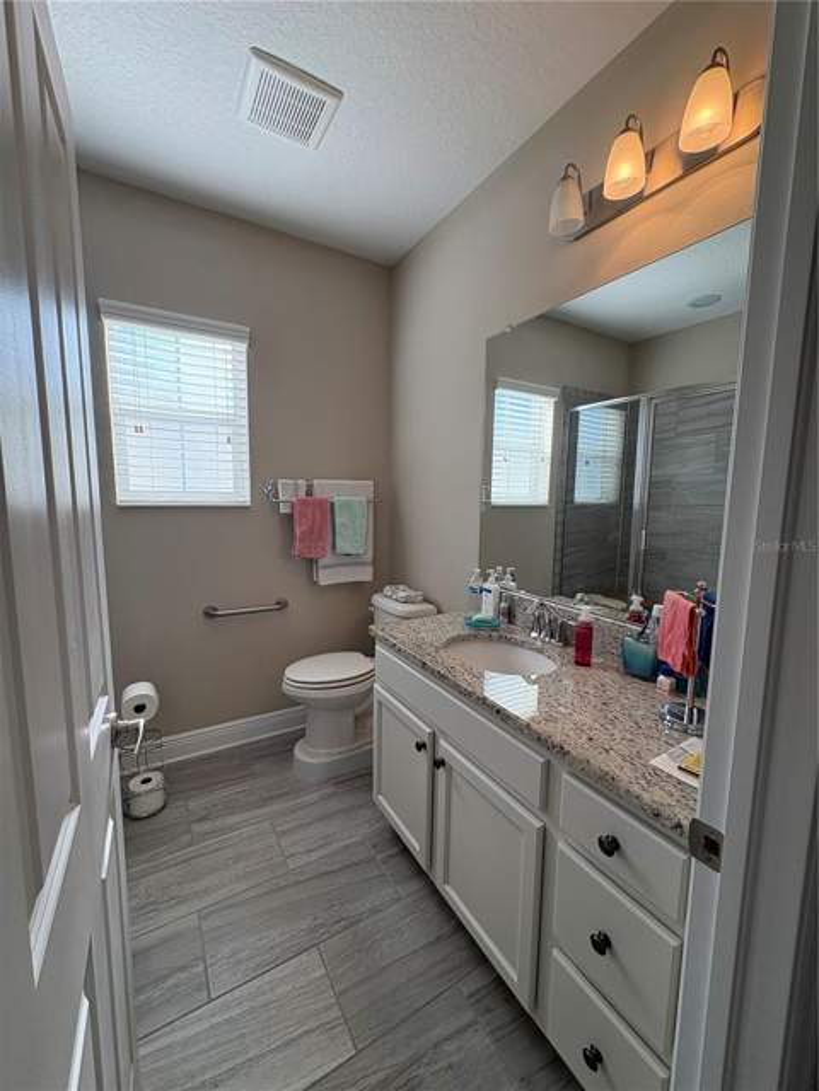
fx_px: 442
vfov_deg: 102.1
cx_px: 410
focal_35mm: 14
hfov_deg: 85.7
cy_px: 546
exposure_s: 1/128
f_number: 2.2
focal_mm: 2.22
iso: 80
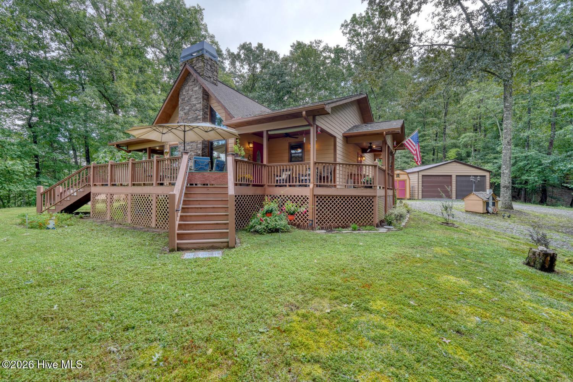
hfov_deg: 100.4
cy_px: 191
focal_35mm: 15
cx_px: 286
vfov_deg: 77.3
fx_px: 239
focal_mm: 10
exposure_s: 1/4
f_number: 8
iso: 100
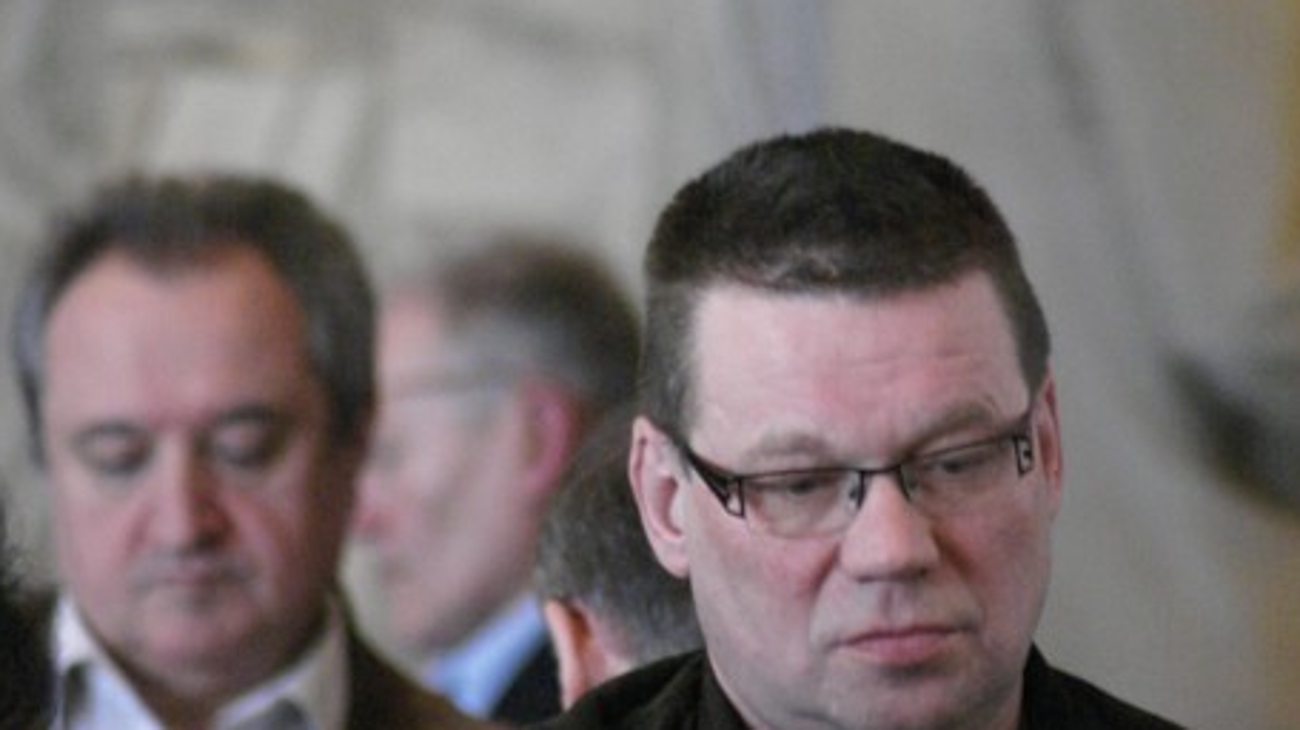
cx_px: 918
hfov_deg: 3.0
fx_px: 24980
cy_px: 339
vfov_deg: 1.7
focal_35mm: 725
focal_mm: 300
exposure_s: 1/25
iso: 1600
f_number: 5.6
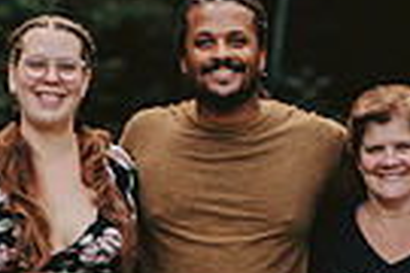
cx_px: 79
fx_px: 5888
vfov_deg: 2.7
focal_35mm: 517
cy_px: 296
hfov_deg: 4.0
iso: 250
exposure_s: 1/125
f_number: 3.5
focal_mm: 120
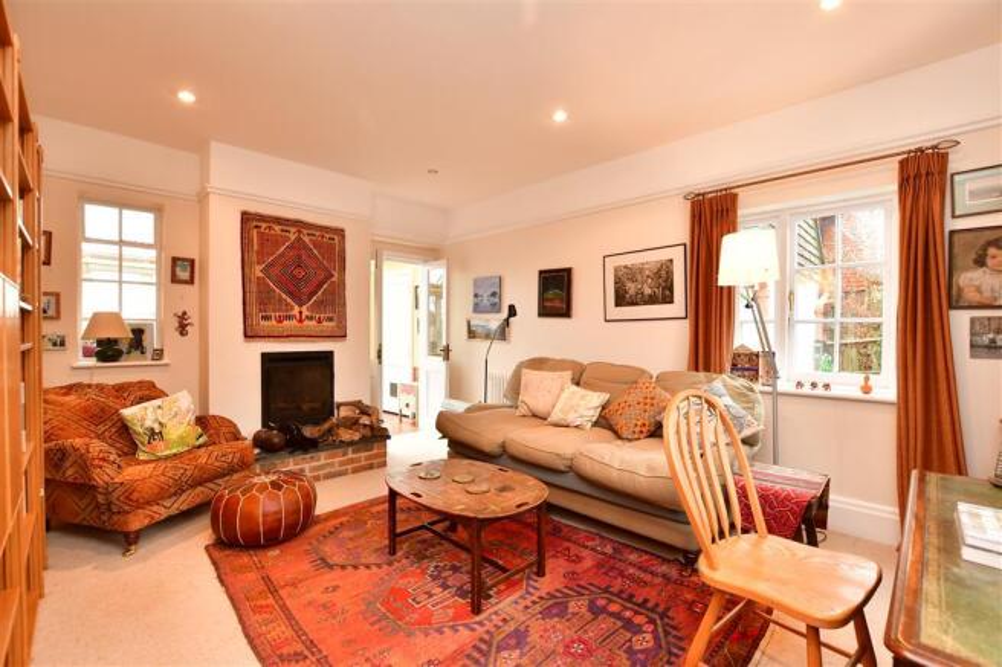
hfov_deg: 100.4
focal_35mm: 15
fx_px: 417
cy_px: 334
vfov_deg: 77.3
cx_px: 501
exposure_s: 1/10
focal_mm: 10
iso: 500
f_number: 5.6
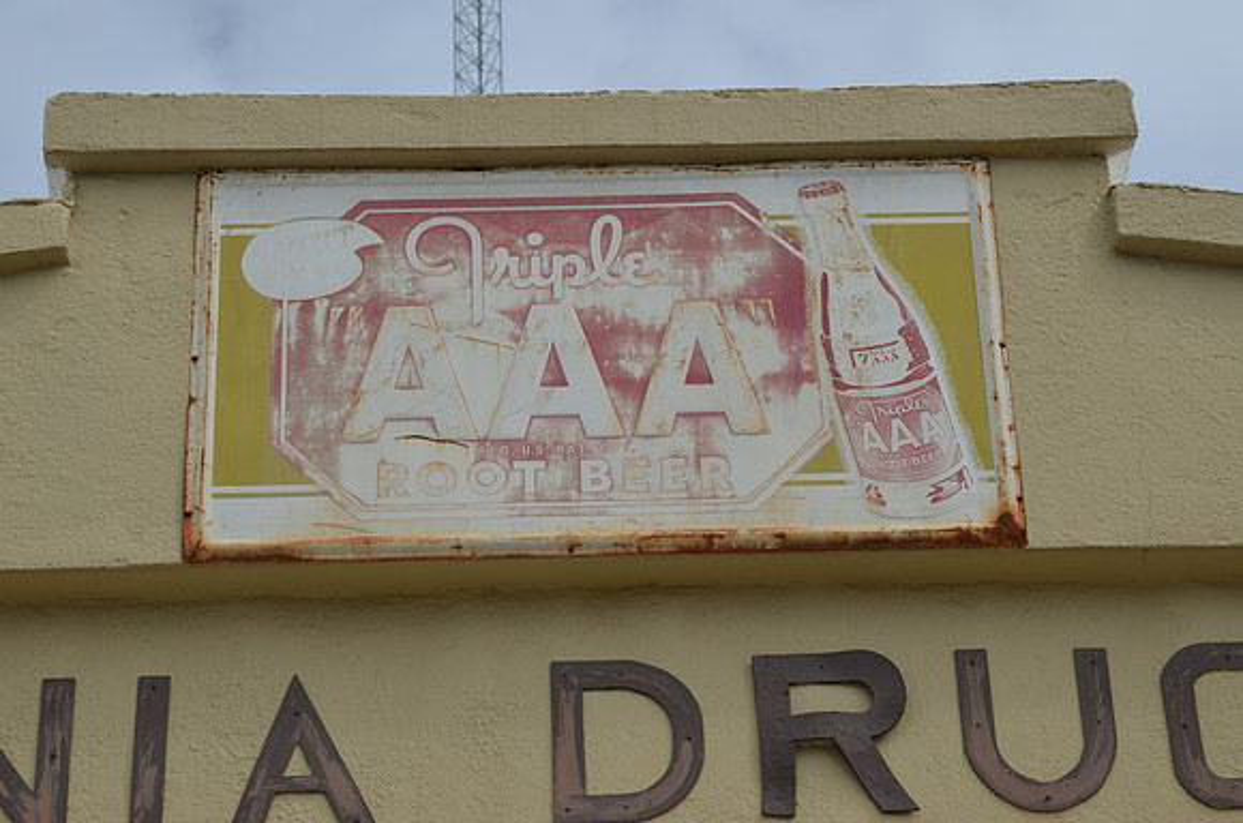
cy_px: 412
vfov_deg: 13.0
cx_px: 622
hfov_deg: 19.5
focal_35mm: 105
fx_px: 3617
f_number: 8
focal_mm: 70
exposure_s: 1/250
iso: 180
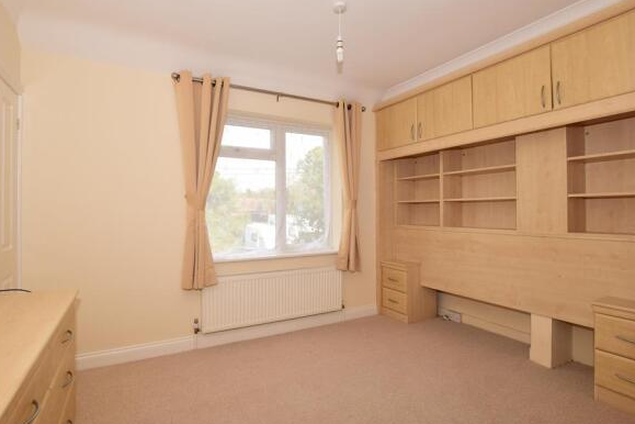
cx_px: 294
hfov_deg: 93.1
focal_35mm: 17
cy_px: 211
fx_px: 300
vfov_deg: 70.4
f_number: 7.1
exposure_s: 1/125
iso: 400
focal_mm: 10
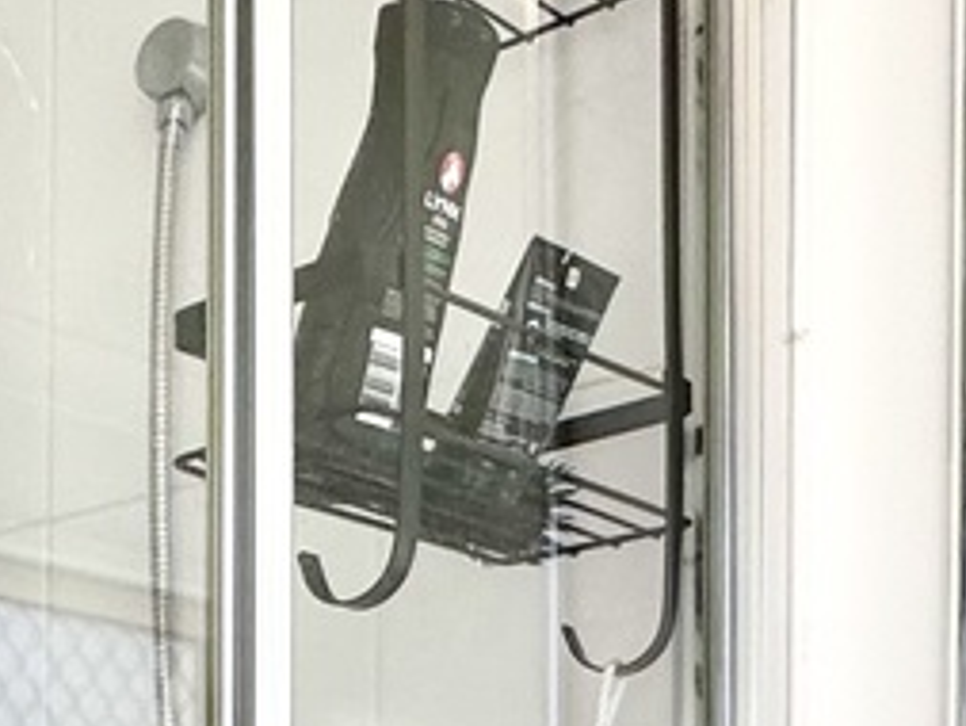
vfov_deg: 16.0
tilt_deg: -0.4
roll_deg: +1.0
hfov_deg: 21.7
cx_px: -214
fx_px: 2317
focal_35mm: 83
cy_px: 1156
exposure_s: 1/99
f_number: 2.2
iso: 50
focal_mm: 2.22
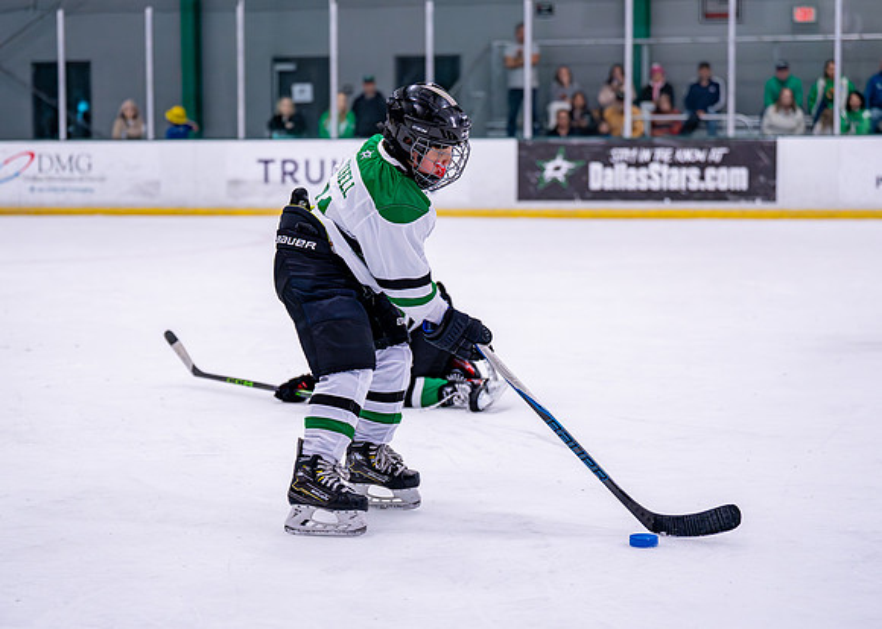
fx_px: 2091
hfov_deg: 23.8
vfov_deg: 17.1
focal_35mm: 83
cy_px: 341
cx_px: 400
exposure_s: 1/1250
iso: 2500
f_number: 2.8
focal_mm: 70
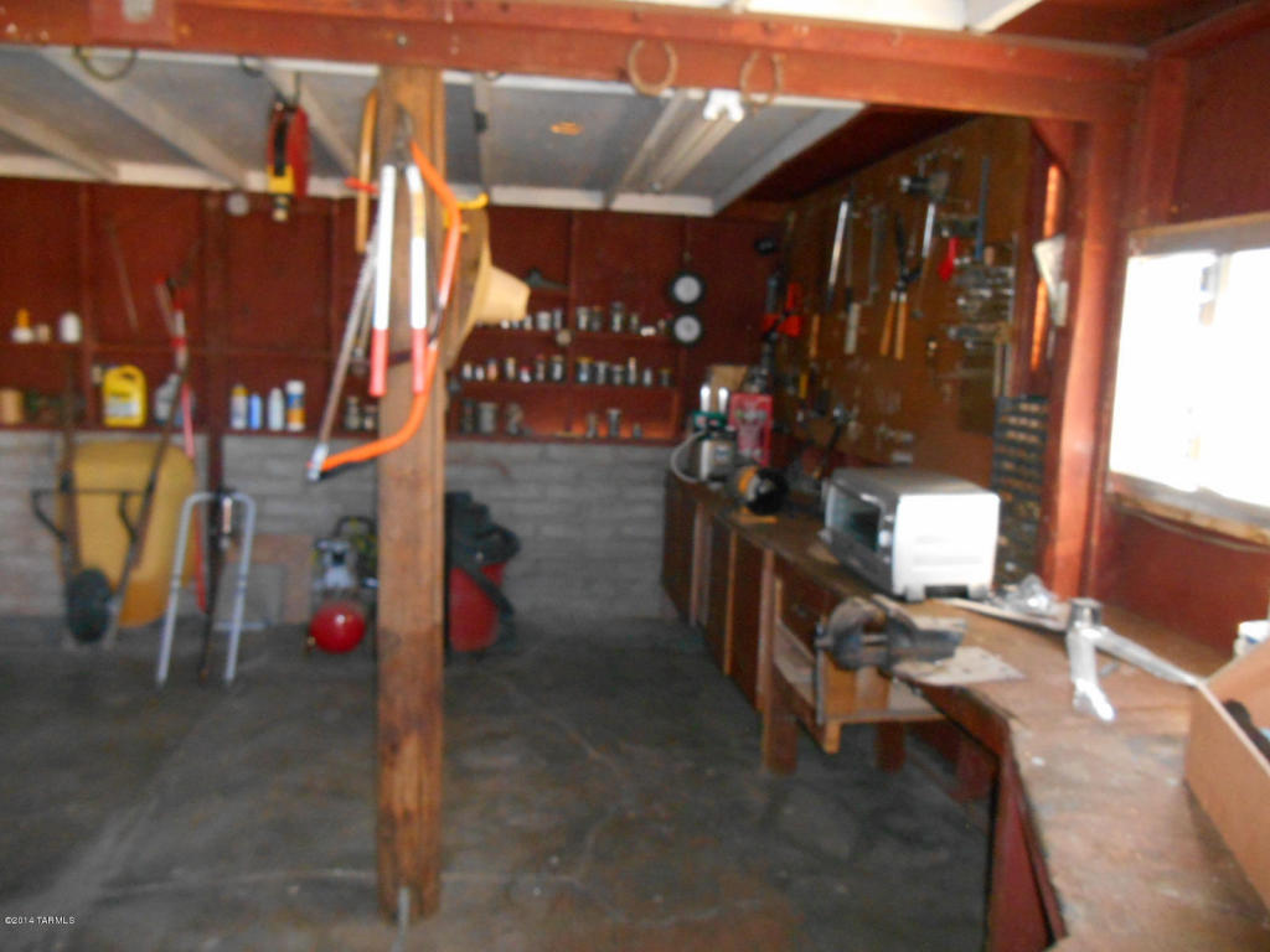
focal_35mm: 26
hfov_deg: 67.3
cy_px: 476
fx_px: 954
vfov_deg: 53.1
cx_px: 635
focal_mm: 4.7
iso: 500
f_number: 3.4
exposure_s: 1/25
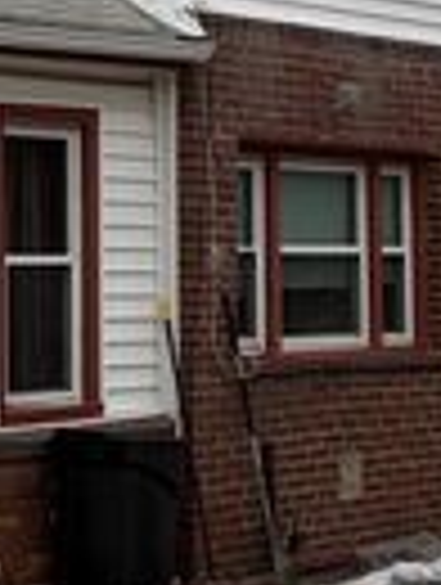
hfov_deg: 11.2
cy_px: 164
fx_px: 2252
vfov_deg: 14.8
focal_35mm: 133
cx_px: 328
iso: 50
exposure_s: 1/1001
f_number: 1.6
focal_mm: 5.96
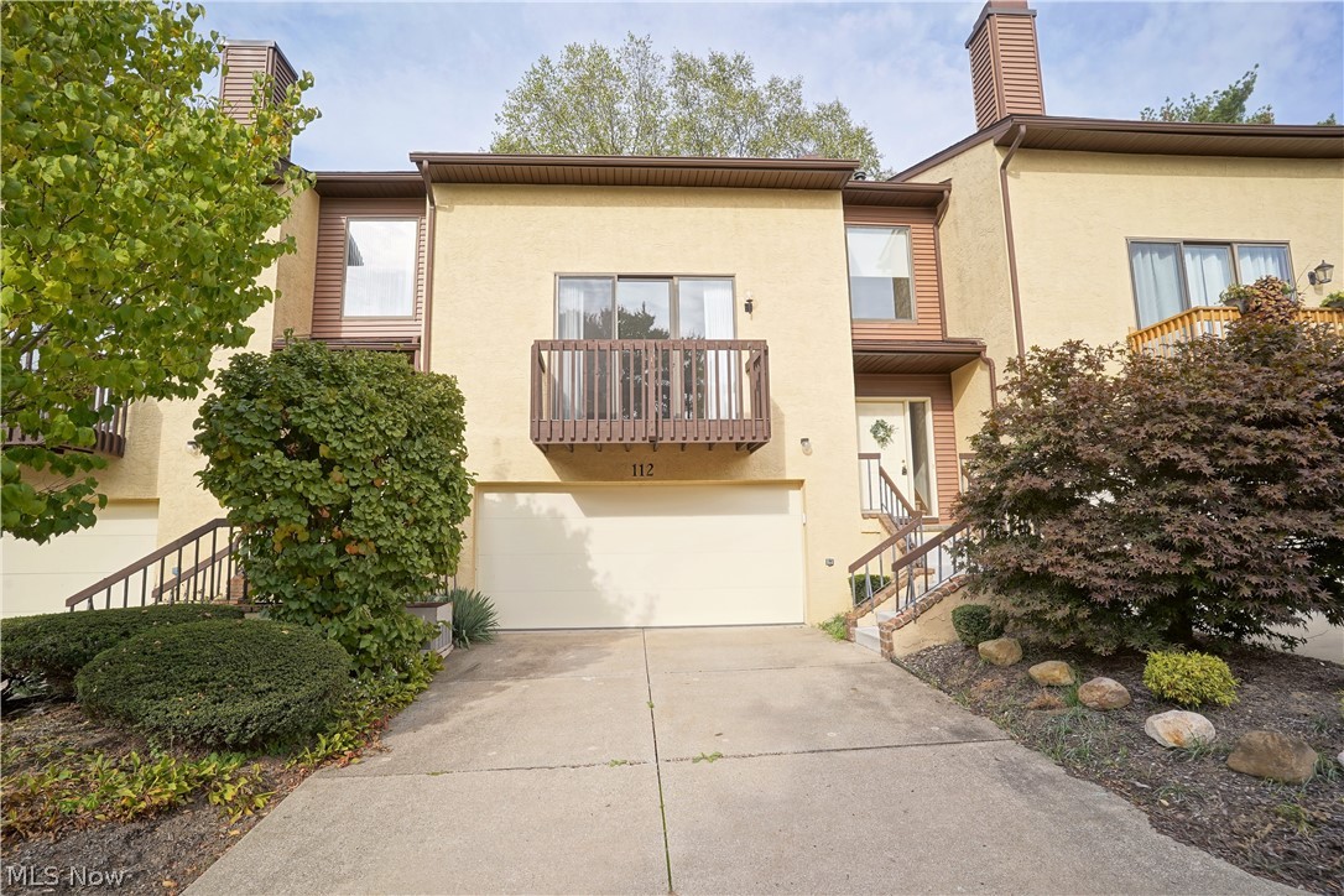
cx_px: 672
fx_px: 672
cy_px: 448
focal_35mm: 18
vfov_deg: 67.4
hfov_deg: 90.0
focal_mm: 18
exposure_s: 1/250
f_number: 8
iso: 500
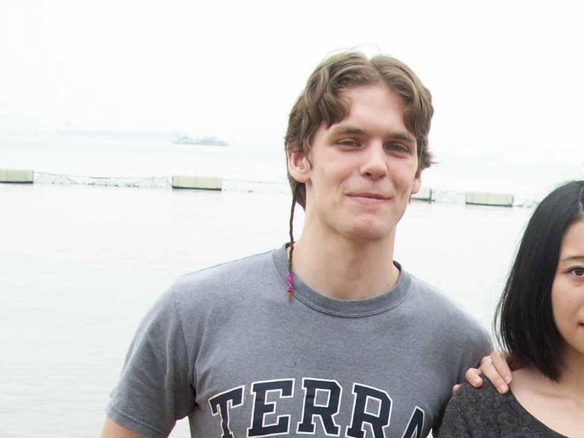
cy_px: 479
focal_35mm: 77
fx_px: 1299
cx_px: 638
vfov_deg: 18.4
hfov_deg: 23.8
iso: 64
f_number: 2.8
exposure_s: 1/251
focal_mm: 5.7
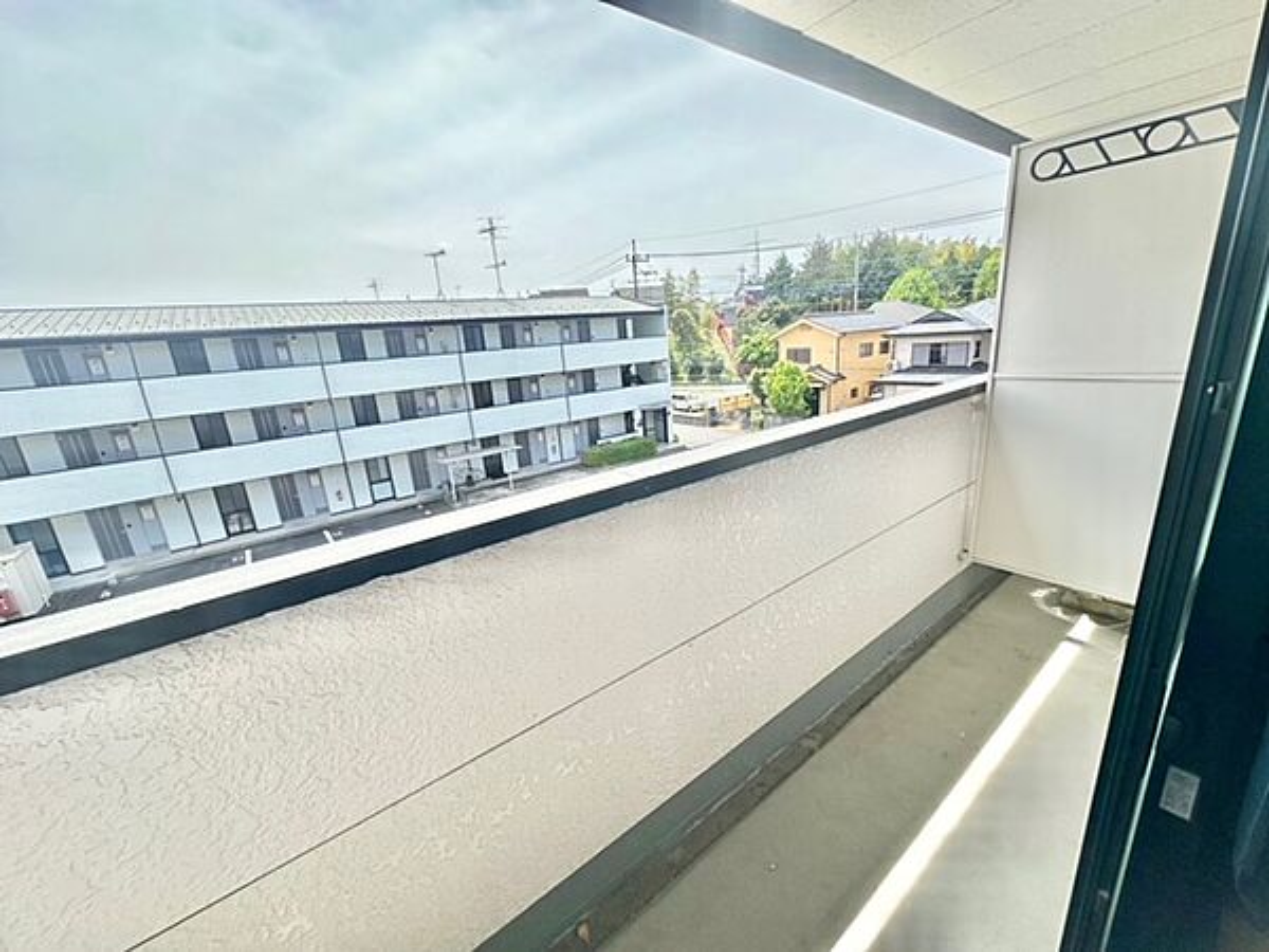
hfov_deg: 102.1
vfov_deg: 85.7
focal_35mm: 14
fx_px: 513
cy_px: 476
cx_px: 634
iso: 40
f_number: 2.2
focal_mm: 2.22
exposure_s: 1/801
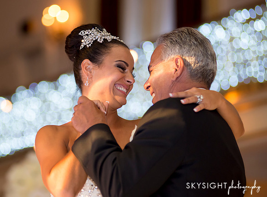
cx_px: 104
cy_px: 88
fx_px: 1380
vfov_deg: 8.1
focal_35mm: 180
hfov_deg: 11.1
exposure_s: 1/125
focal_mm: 135
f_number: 2.8
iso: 2000
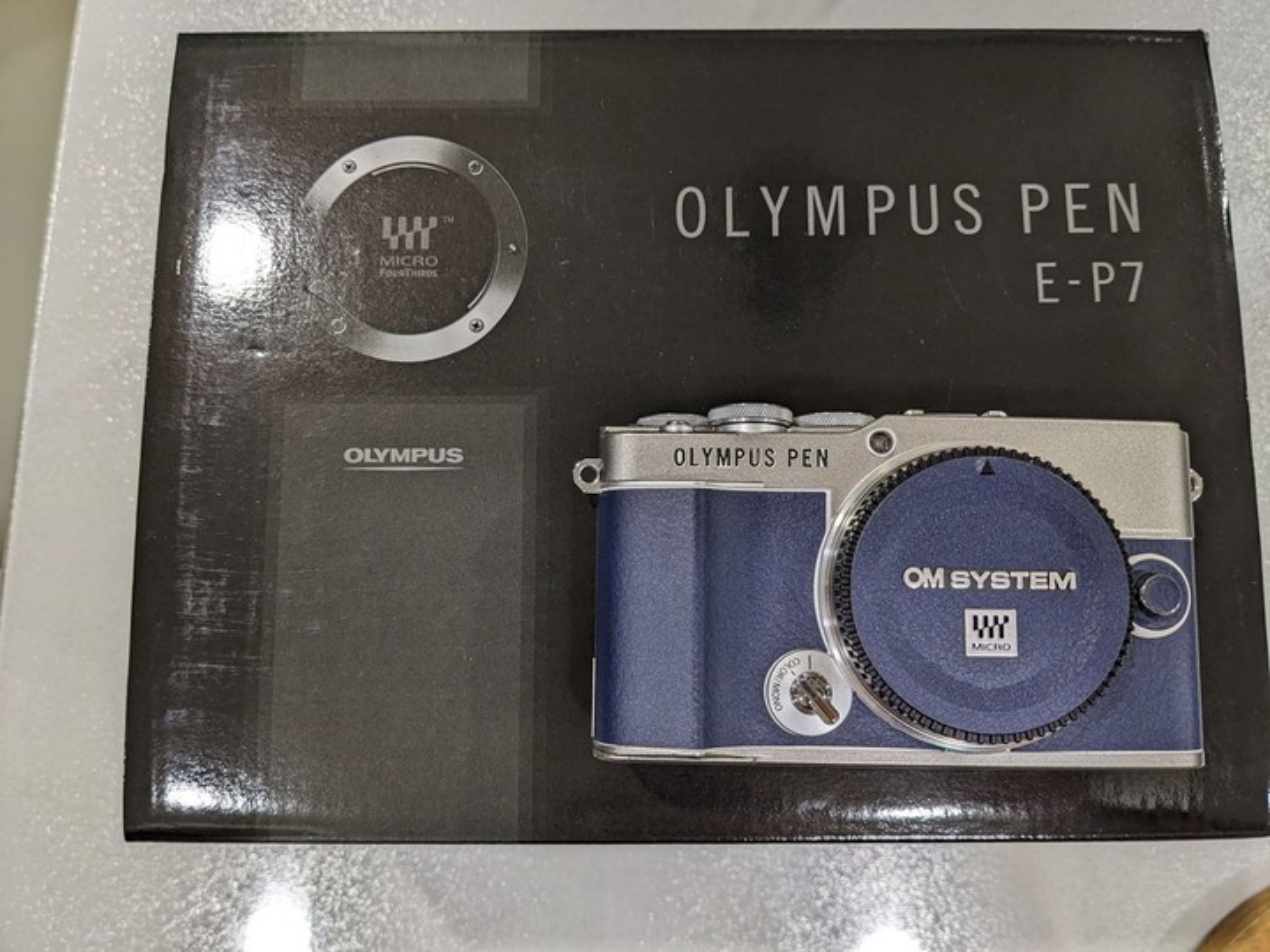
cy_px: 476
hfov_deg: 65.3
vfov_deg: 51.4
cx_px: 635
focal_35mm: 27
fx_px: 991
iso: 60
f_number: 1.73
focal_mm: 4.38
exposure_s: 1/40.7
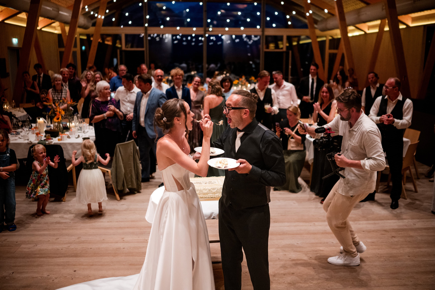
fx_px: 426
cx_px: 218
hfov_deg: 54.1
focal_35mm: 35
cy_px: 145
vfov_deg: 37.6
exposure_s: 1/320
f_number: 1.8
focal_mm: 35
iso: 3200
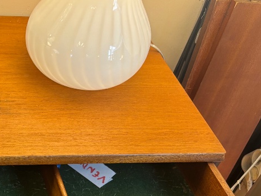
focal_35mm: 67
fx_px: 505
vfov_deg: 20.5
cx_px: -38
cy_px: 234
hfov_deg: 26.3
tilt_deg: -47.9
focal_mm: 5.96
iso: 125
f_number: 1.6
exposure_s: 1/50
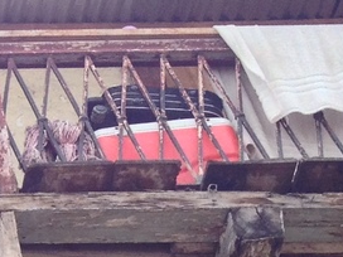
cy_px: 484
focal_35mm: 206
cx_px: -387
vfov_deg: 7.0
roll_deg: -1.7
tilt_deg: +41.5
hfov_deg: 8.9
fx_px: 2041
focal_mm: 4.28
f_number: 2.4
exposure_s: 1/183
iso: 50
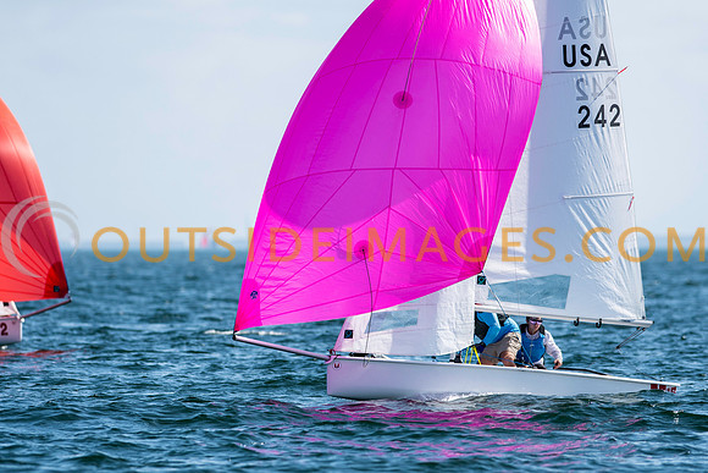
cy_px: 236
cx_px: 354
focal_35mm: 475
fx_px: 9337
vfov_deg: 2.9
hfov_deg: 4.3
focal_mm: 300
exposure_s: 1/2500
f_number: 5
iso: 200
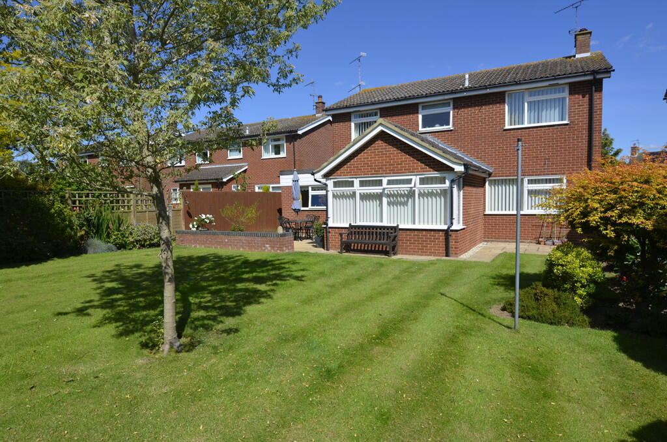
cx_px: 334
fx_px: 388
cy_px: 221
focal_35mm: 21
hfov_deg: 81.3
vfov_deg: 59.3
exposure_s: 1/320
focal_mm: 14
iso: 100
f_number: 9
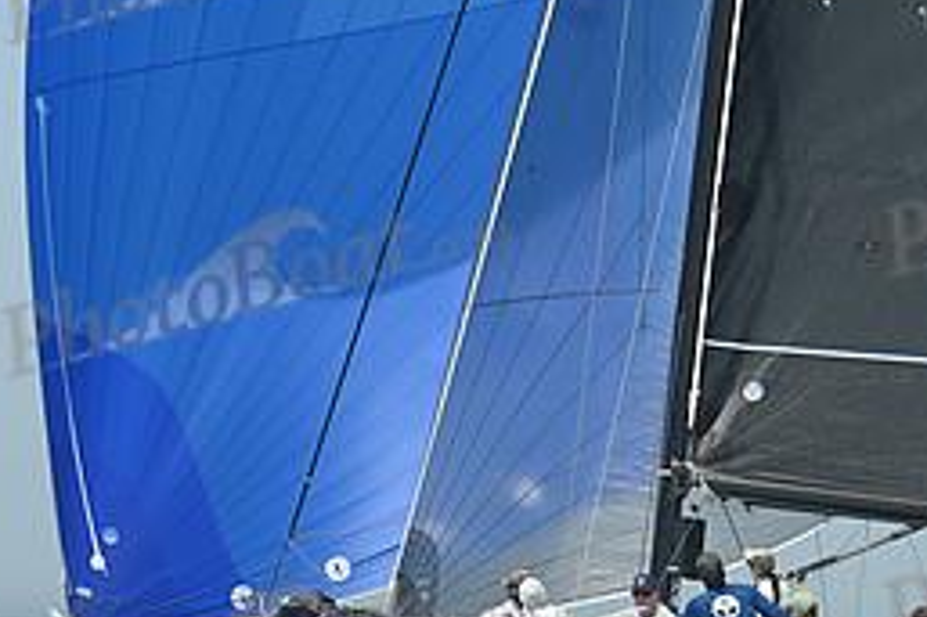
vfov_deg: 8.7
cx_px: 700
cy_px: 420
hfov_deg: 13.0
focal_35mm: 158
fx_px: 4066
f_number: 6.3
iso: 320
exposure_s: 1/1250
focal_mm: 70
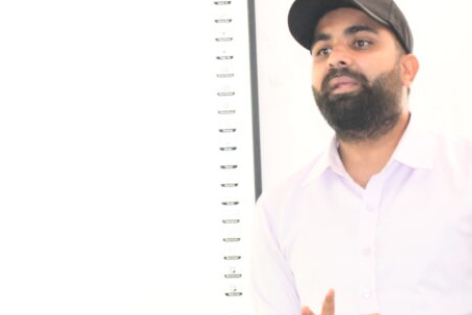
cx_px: 326
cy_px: 221
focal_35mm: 203
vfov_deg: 6.8
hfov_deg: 10.1
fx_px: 2662
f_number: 4.8
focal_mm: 80
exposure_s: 1/160
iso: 16000
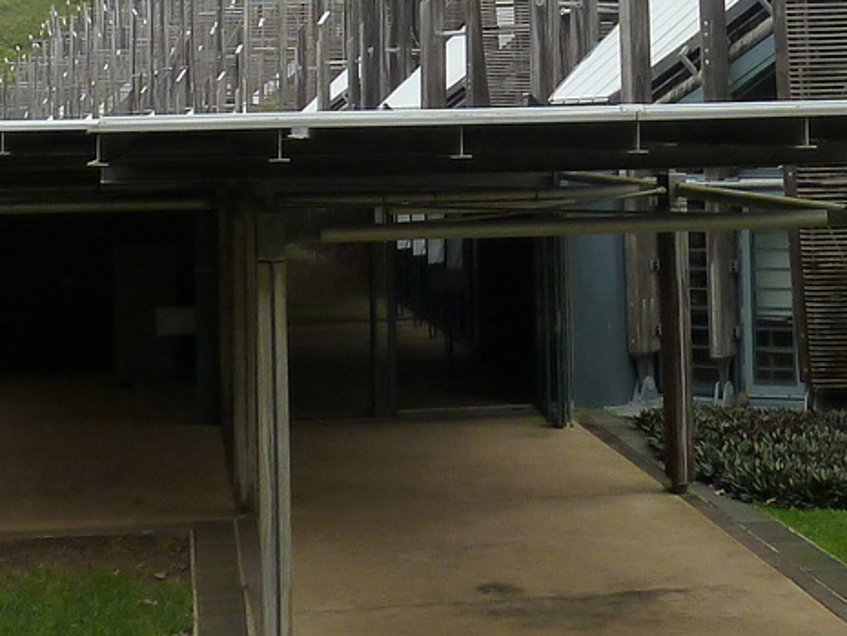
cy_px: -140
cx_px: 536
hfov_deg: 22.7
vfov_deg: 16.4
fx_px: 2105
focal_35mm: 86
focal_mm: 4.1
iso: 125
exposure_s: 1/125
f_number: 4
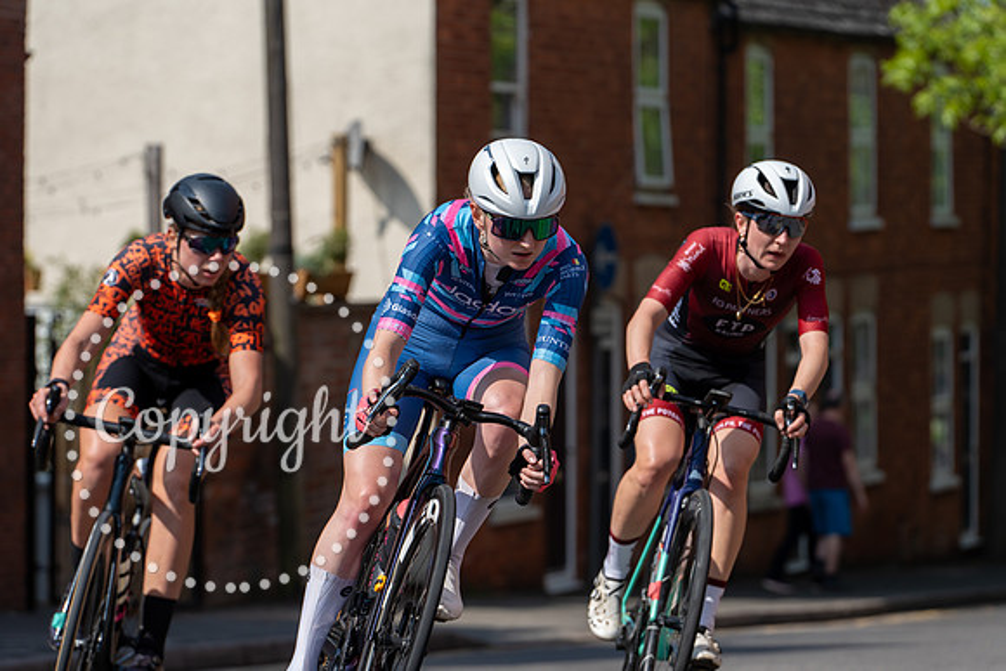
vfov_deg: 8.3
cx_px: 523
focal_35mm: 167
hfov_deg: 12.3
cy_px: 322
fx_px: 4654
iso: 200
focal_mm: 160
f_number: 5
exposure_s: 1/1250
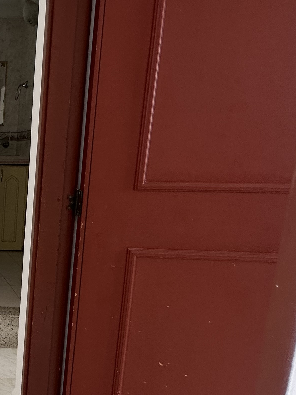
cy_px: 219
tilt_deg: -10.0
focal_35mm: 36
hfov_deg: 29.2
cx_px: -118
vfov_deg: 51.3
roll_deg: -0.1
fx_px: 410
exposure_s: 1/99
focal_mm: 2.22
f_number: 2.2
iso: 100
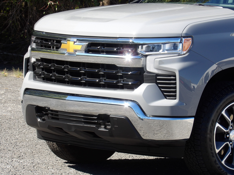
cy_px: 88
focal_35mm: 222
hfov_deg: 8.9
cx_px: 117
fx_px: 1501
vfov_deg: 6.7
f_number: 4.5
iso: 100
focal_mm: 39.8
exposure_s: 1/255
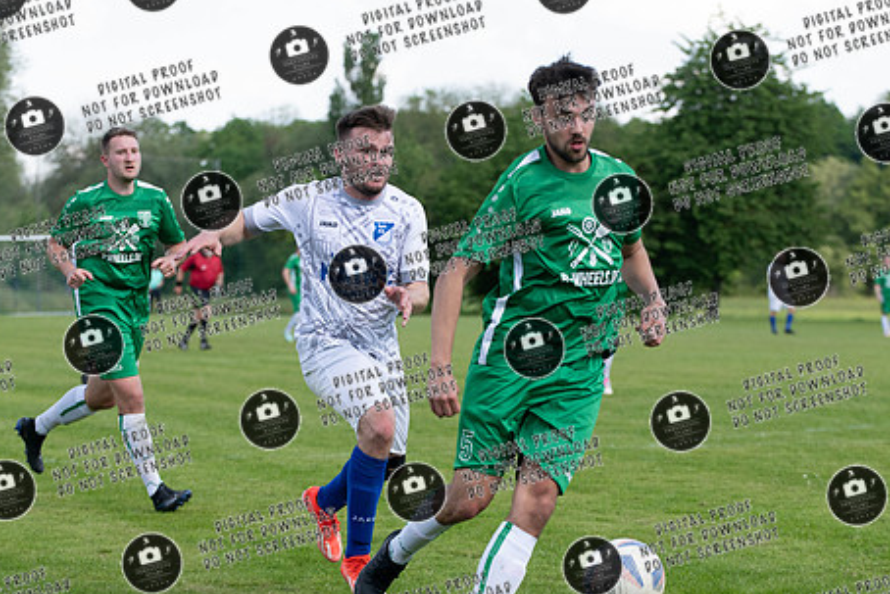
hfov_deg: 15.6
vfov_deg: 10.5
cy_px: 344
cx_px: 454
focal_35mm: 131
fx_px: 3239
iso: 400
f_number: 3.5
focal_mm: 92
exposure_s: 1/1600
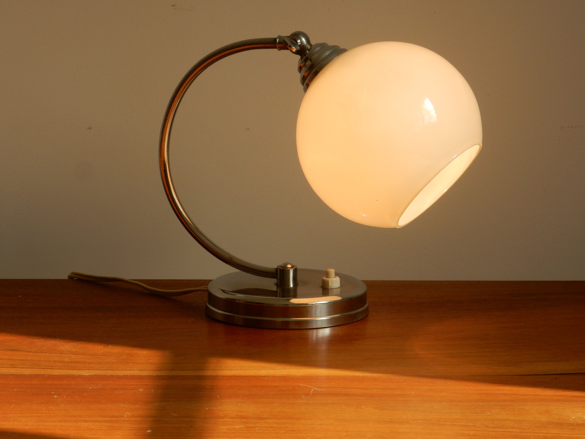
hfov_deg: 14.2
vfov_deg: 10.7
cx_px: 292
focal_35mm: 139
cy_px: 220
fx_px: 2349
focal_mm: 24.7
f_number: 6
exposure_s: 1/50
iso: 125
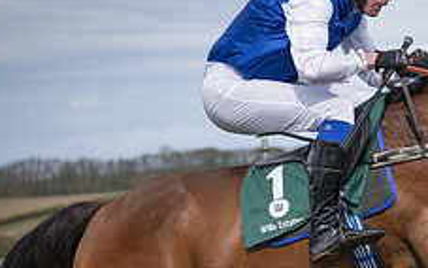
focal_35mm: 212
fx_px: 2473
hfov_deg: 9.8
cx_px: 476
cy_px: 345
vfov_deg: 6.2
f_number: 2.8
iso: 200
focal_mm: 70
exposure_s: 1/2000
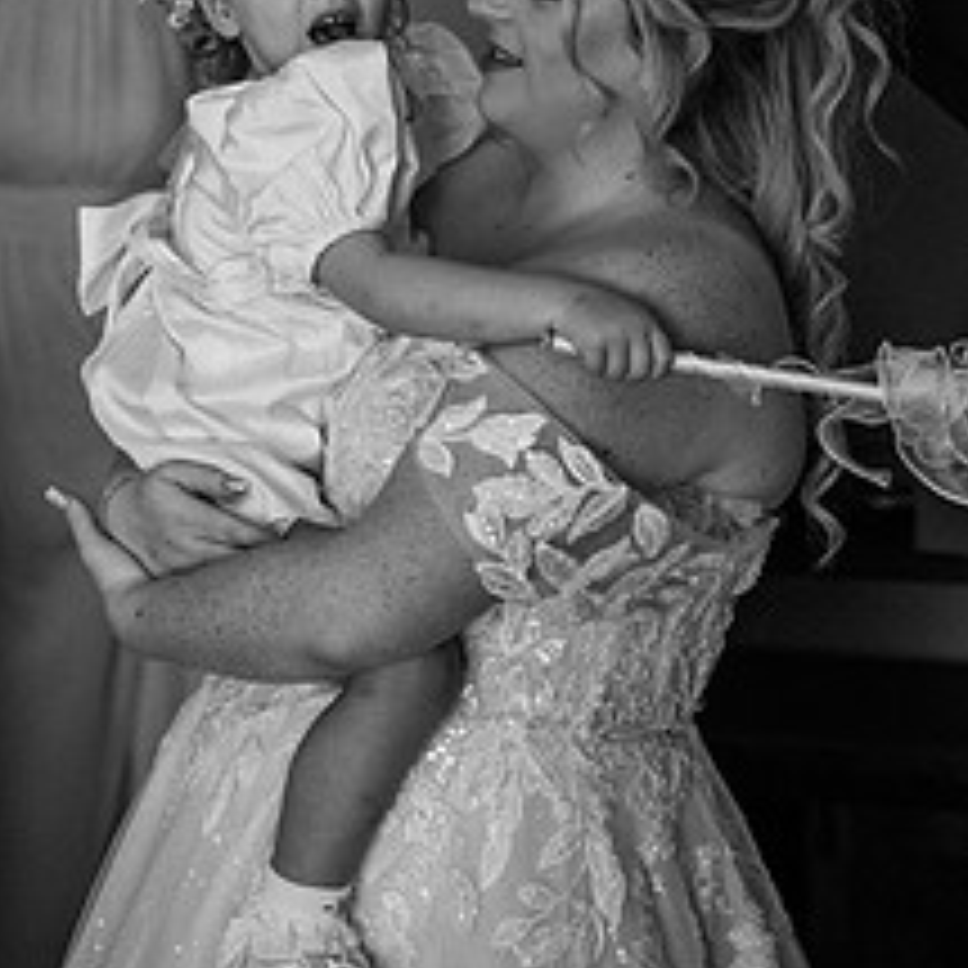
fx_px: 2816
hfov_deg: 19.4
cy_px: 117
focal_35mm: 89
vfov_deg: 19.2
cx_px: 306
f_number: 2.2
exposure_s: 1/200
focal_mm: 50
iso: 800
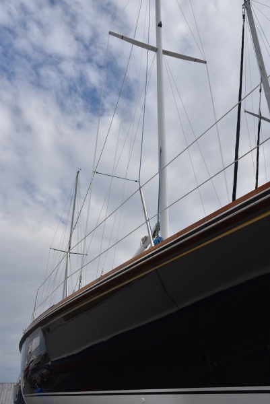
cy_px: 202
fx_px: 337
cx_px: 135
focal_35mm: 30
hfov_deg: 43.7
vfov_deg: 61.9
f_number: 13
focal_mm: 30
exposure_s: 1/200
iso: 100
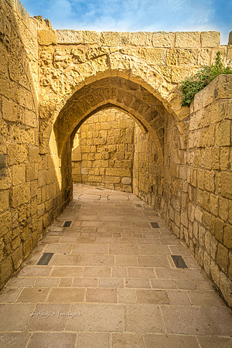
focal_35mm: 27
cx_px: 116
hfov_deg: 47.9
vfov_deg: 67.4
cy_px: 174
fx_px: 261
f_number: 5.6
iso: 400
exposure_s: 1/320
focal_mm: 18
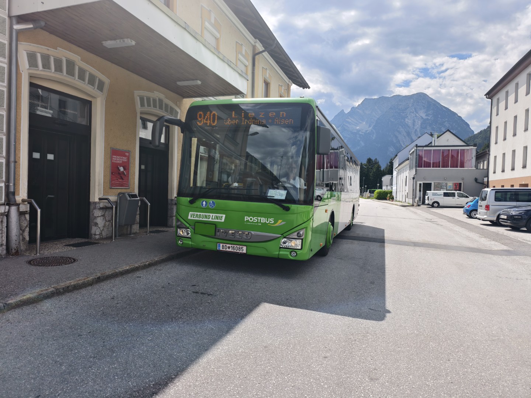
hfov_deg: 73.9
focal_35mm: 23
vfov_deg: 58.9
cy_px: 199
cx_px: 266
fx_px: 353
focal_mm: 6.54
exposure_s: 1/3236
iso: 72
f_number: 1.57
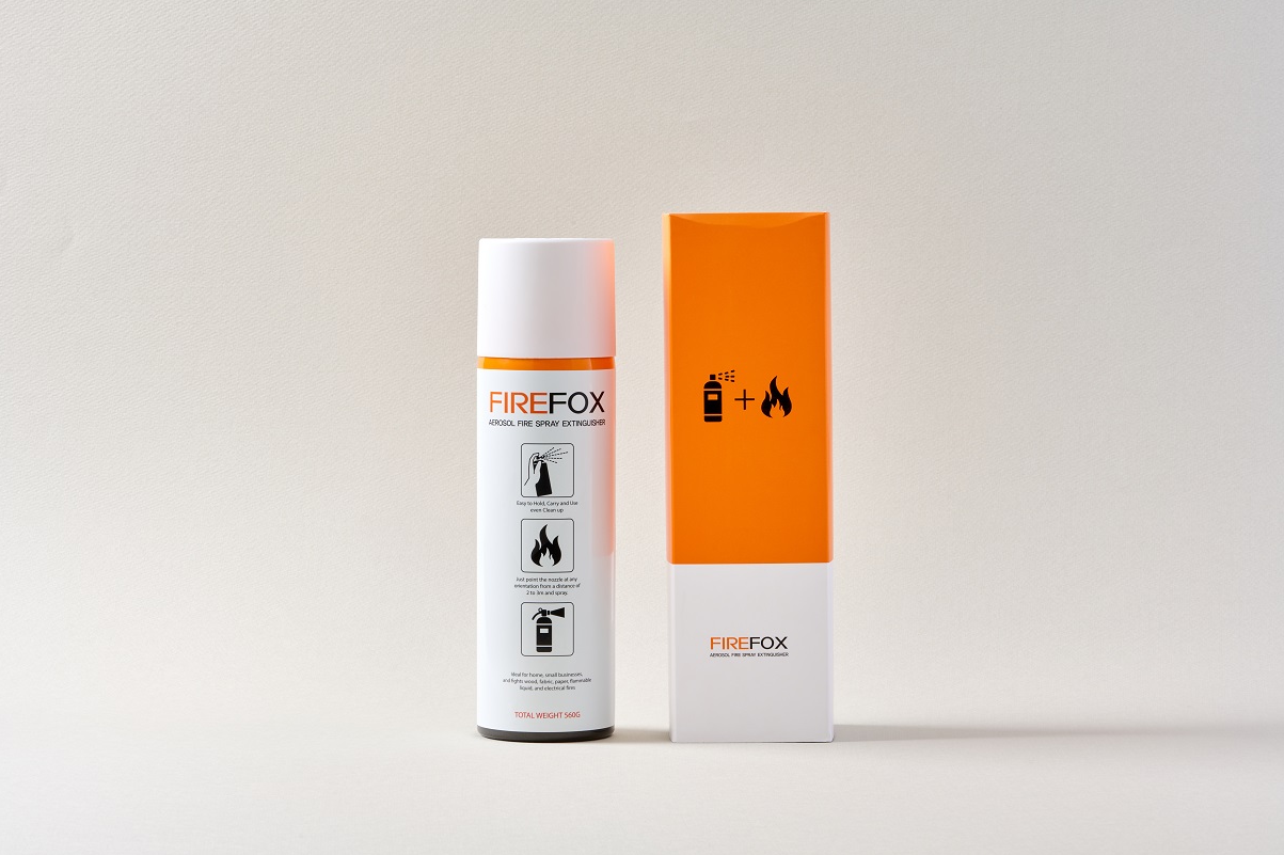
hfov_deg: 19.3
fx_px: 3779
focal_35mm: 106
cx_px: 644
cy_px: 429
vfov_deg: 12.9
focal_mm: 105
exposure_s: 1/100
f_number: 29
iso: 160
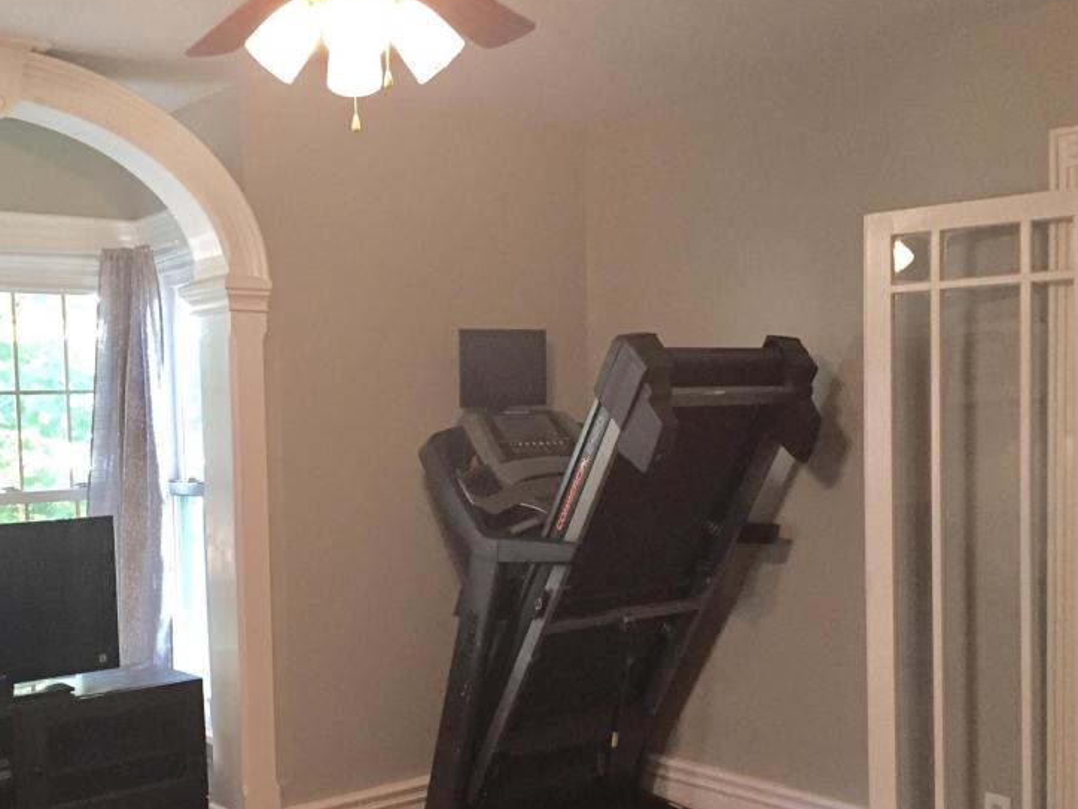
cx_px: 380
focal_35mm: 41
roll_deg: +1.1
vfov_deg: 35.0
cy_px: 502
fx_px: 1277
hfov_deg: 45.2
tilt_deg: -3.4
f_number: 2.2
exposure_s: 1/30
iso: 250
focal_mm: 4.15
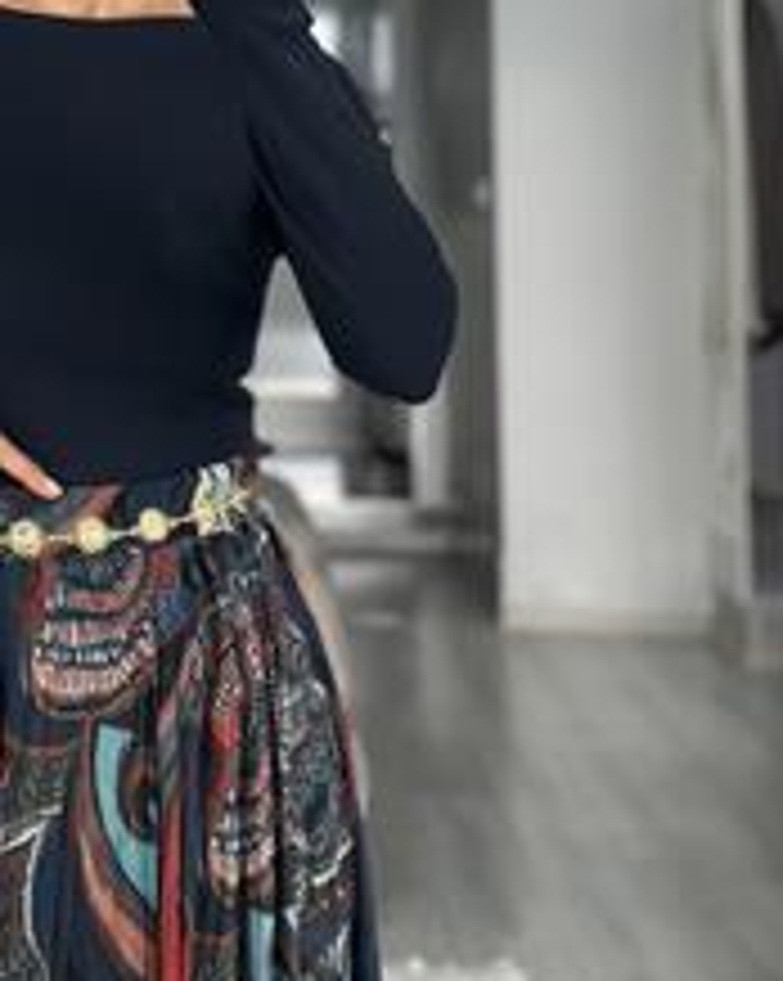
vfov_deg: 17.6
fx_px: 3162
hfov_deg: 14.0
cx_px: 58
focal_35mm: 109
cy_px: 270
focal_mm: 6.86
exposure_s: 1/54
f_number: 1.78
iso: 400
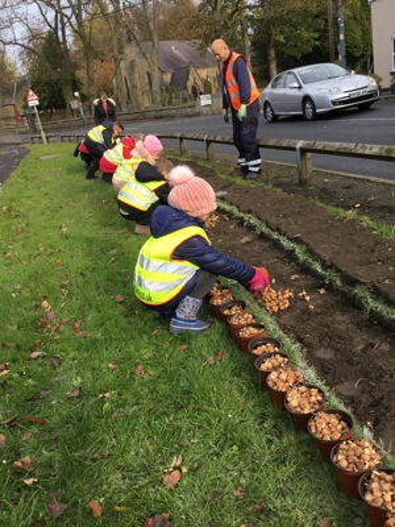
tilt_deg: -18.6
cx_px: 198
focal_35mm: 31
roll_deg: +9.9
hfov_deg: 45.4
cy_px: 264
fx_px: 472
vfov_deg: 58.4
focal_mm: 3.3
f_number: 2.4
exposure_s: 1/269
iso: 25
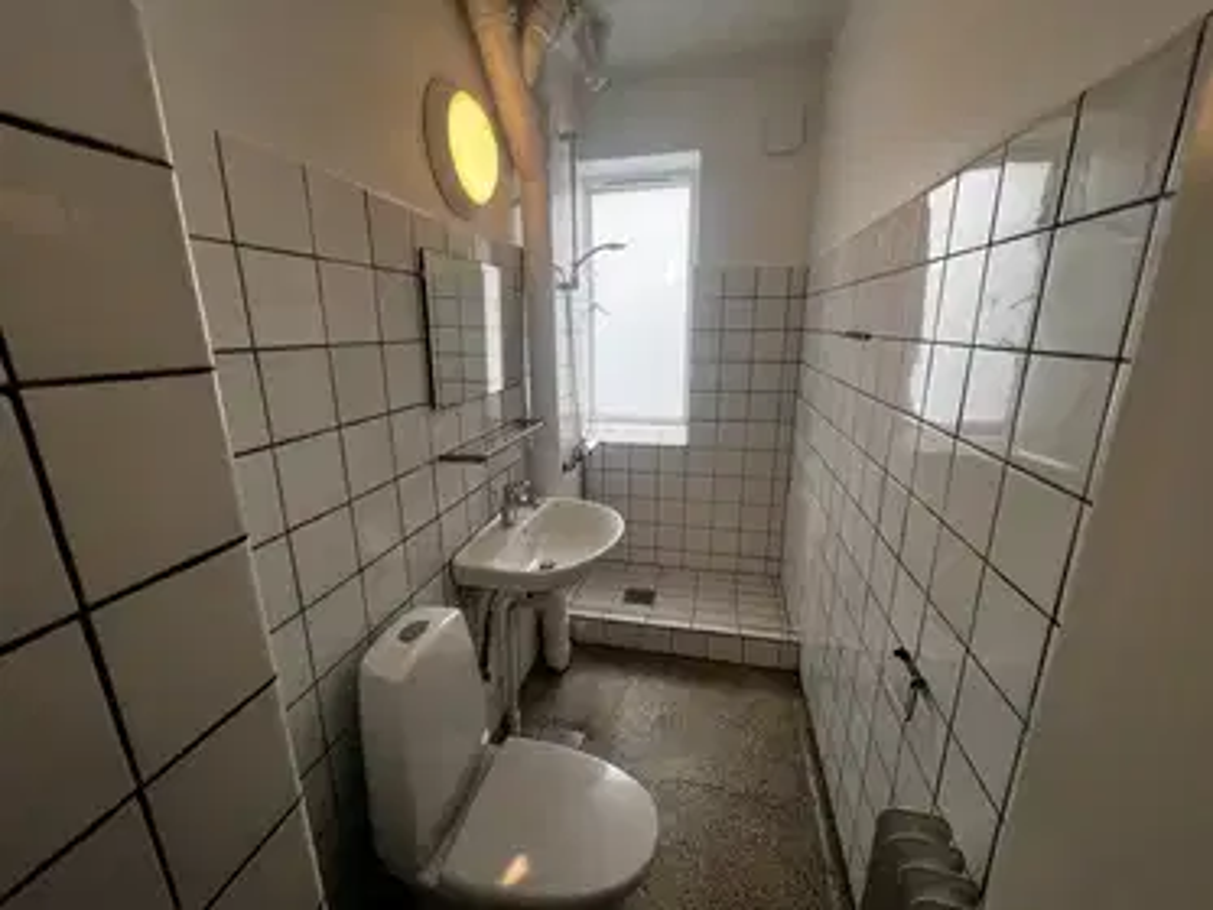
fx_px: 456
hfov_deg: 106.2
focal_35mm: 13
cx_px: 606
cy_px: 455
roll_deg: +0.7
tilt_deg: -13.9
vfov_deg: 89.9
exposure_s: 1/142
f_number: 1.8
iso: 32
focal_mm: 1.57
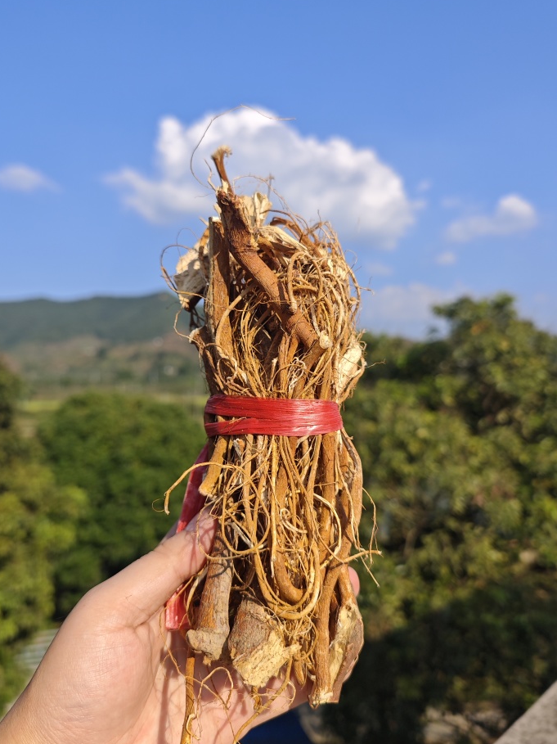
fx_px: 580
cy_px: 359
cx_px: 269
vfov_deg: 65.3
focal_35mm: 27
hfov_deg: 51.3
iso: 50
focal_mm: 6.55
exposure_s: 1/2214
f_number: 1.6
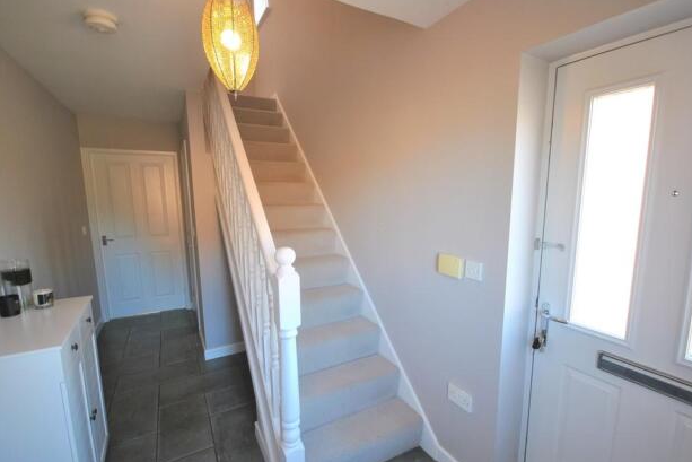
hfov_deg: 96.7
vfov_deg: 73.7
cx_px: 348
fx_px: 308
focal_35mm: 16
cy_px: 243
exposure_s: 1/30
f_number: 4
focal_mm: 10
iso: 320
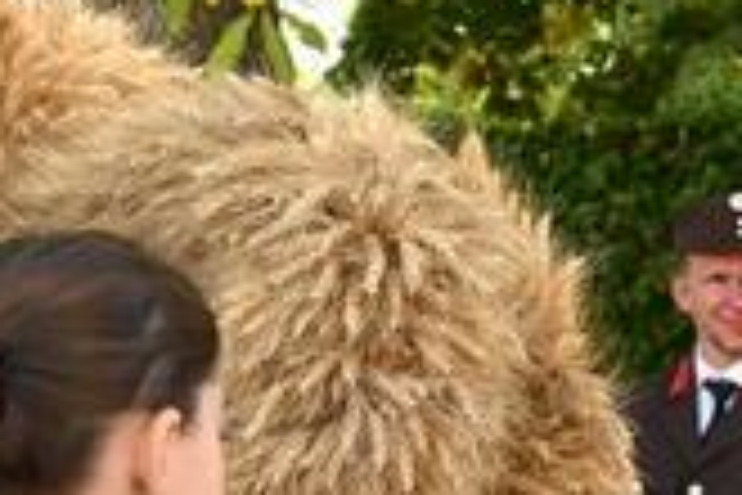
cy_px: 776
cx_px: 994
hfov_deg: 10.4
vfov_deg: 7.0
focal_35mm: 194
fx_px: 3998
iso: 400
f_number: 5.6
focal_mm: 40
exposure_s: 1/250
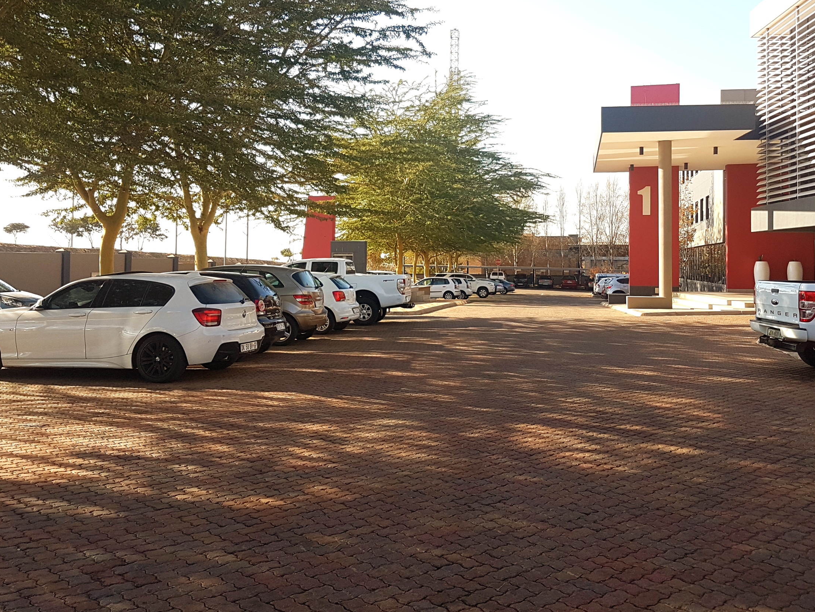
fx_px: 801
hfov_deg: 53.8
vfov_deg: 41.5
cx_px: 458
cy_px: 227
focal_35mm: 34
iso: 40
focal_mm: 4.2
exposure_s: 1/640
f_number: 1.7
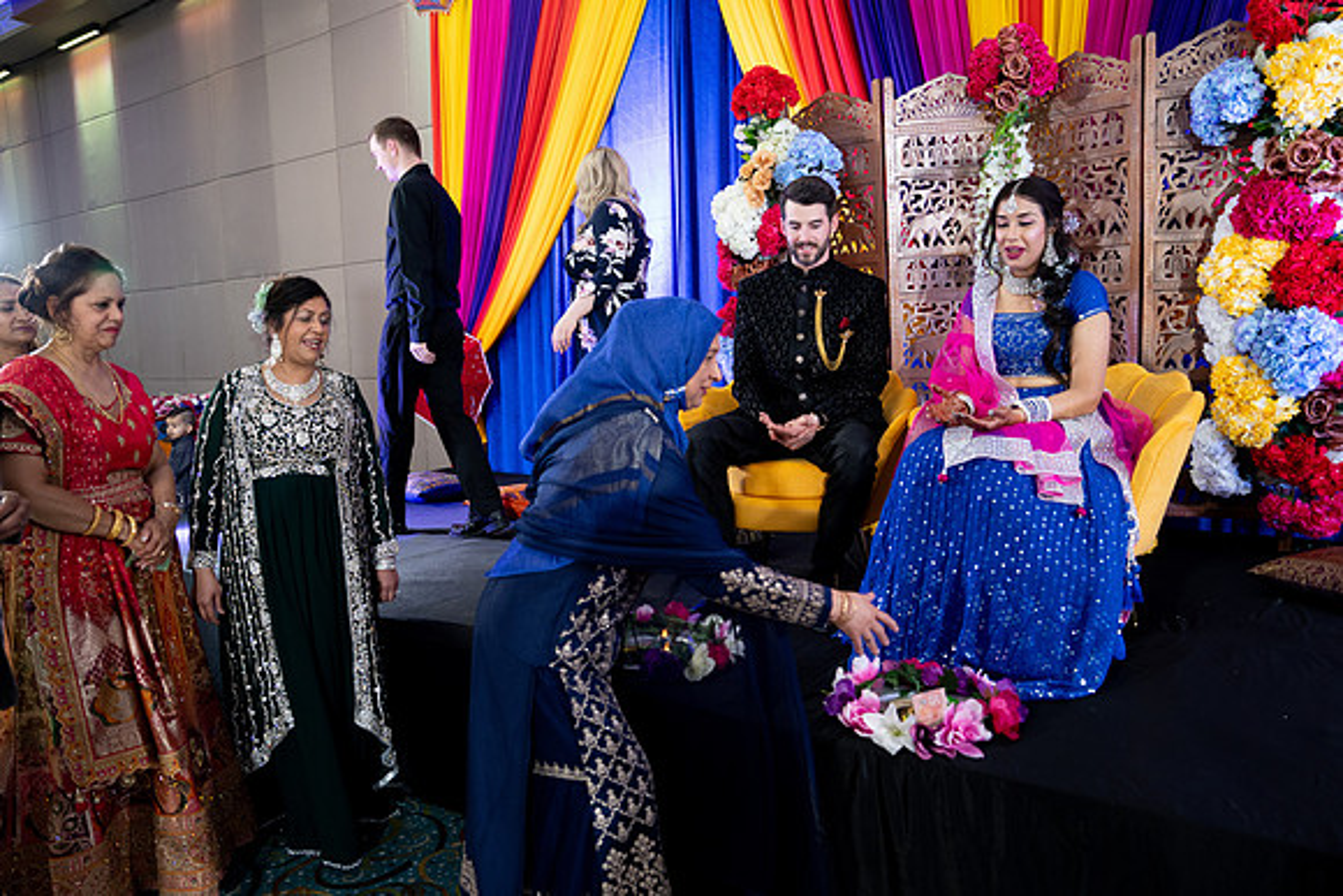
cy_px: 448
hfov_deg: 73.7
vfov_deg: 53.2
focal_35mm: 24
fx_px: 896
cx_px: 672
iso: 1250
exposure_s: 1/125
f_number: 2.8
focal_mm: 24
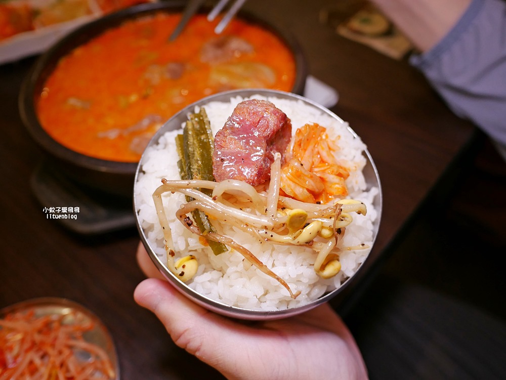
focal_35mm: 28
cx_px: 253
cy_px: 190
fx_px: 409
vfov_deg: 49.8
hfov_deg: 63.4
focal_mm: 14
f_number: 2.5
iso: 640
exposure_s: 1/60
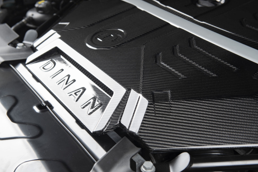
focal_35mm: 51
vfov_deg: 26.5
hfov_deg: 38.9
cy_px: 85
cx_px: 130
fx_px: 365
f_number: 5.6
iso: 100
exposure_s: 1/125
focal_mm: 50
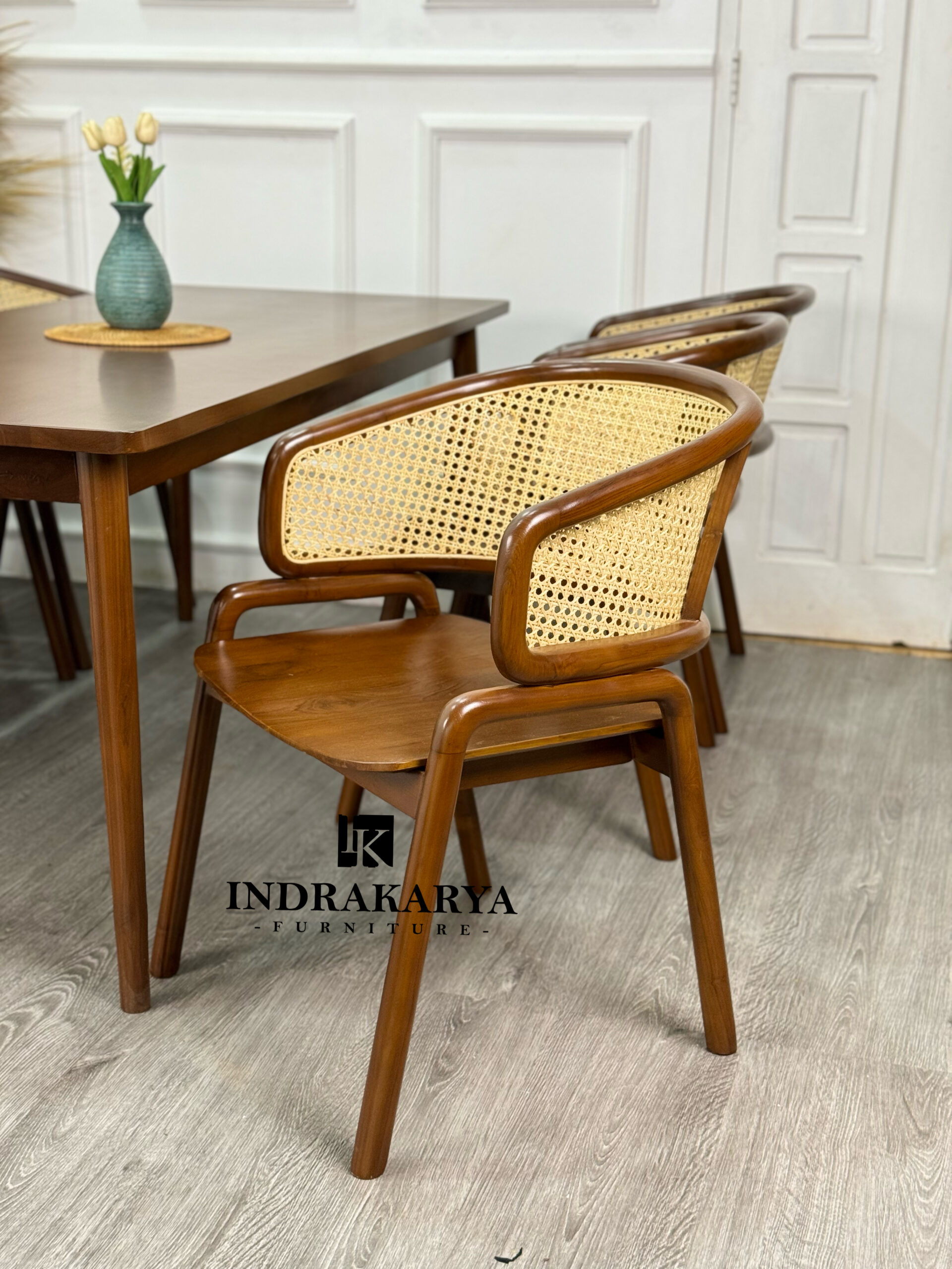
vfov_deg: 39.7
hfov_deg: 30.3
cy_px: 634
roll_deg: -0.1
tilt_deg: -15.8
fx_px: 1760
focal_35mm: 48
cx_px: 476
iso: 80
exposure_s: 1/50
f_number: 1.78
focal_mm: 6.76
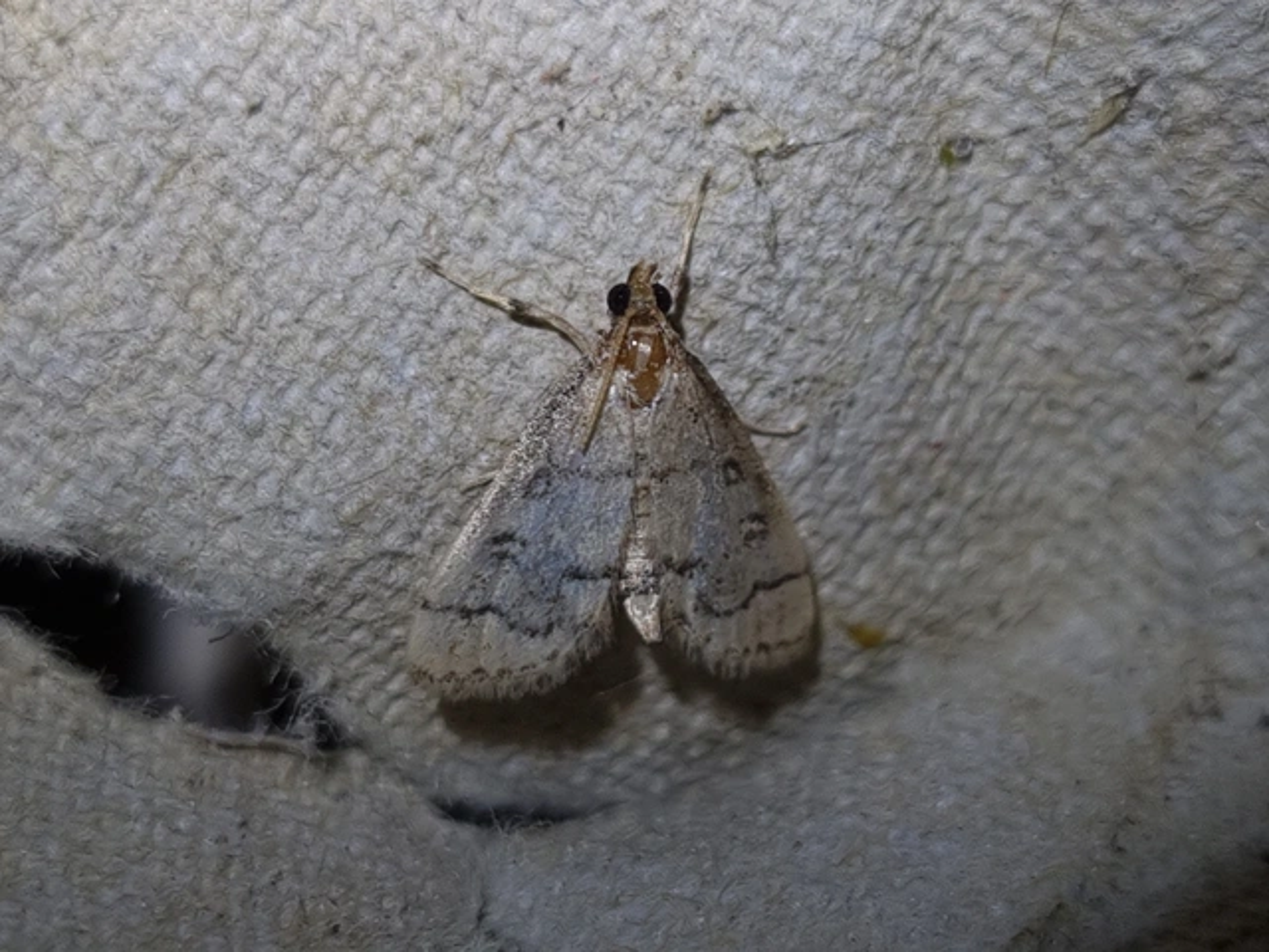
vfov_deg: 53.1
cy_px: 476
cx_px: 634
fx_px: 953
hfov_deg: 67.3
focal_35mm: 26
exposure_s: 1/200
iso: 50
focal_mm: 5.4
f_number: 1.8
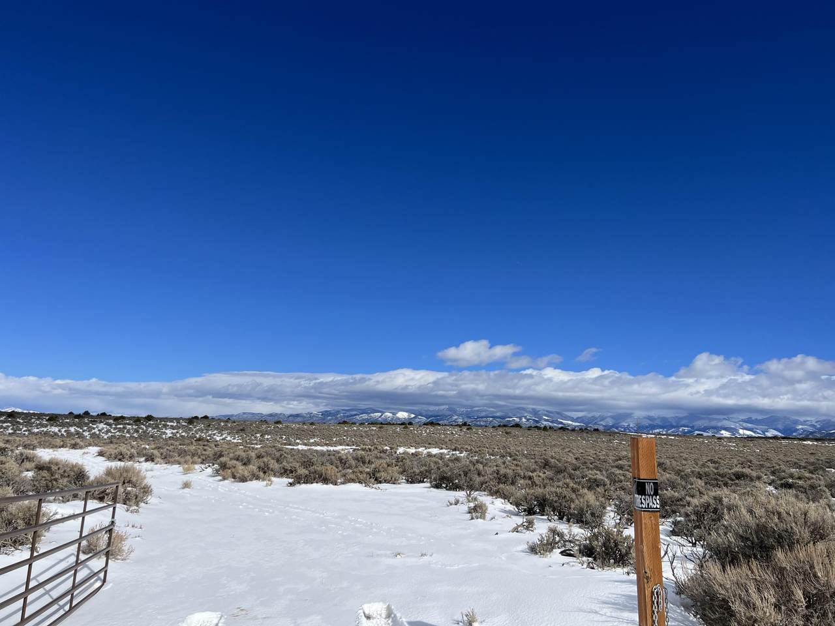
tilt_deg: +9.7
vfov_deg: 53.1
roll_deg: -2.0
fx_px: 627
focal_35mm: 26
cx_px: 418
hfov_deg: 67.3
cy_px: 313
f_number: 1.5
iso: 50
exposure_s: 1/11364
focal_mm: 5.7
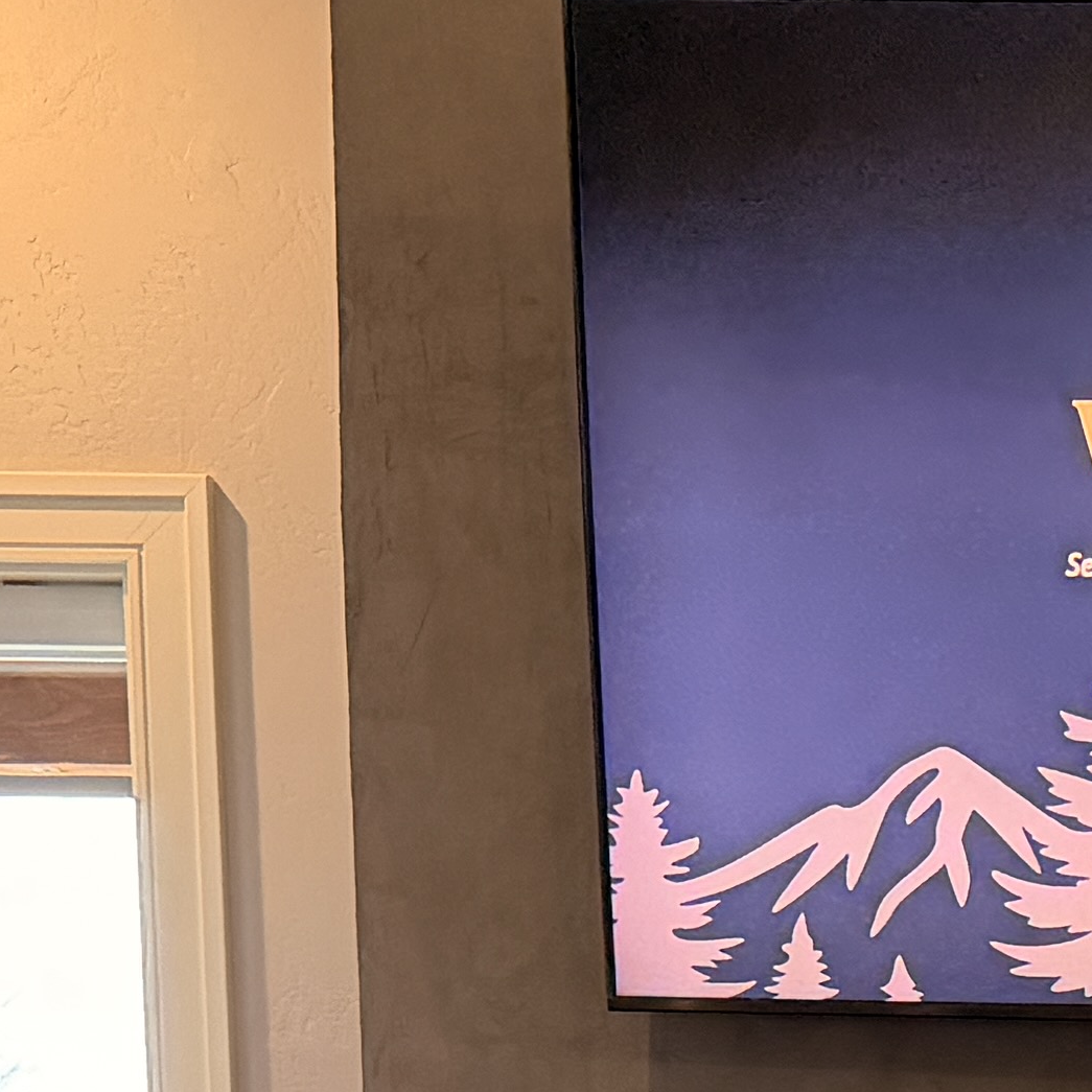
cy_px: 1844
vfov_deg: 13.7
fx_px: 4140
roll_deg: +0.4
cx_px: 1460
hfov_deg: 14.3
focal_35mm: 116
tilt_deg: -7.7
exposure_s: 1/120
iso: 320
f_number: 1.78
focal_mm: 6.76
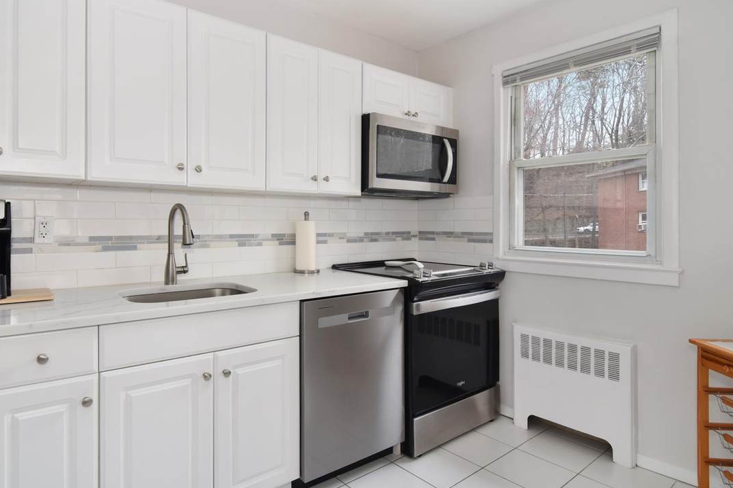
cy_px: 224
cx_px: 317
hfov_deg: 84.7
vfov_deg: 62.9
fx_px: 399
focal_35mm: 20
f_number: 11
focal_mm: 11
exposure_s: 1/30
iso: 640
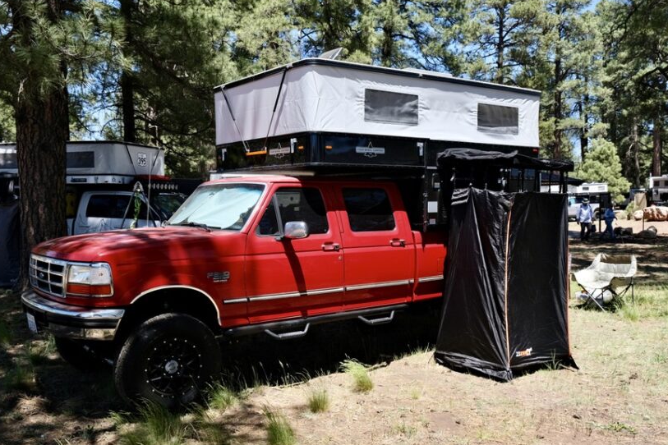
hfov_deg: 55.8
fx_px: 631
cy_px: 243
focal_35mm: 34
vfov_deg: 38.9
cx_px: 319
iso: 320
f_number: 5.6
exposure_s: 1/500
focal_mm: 17.7
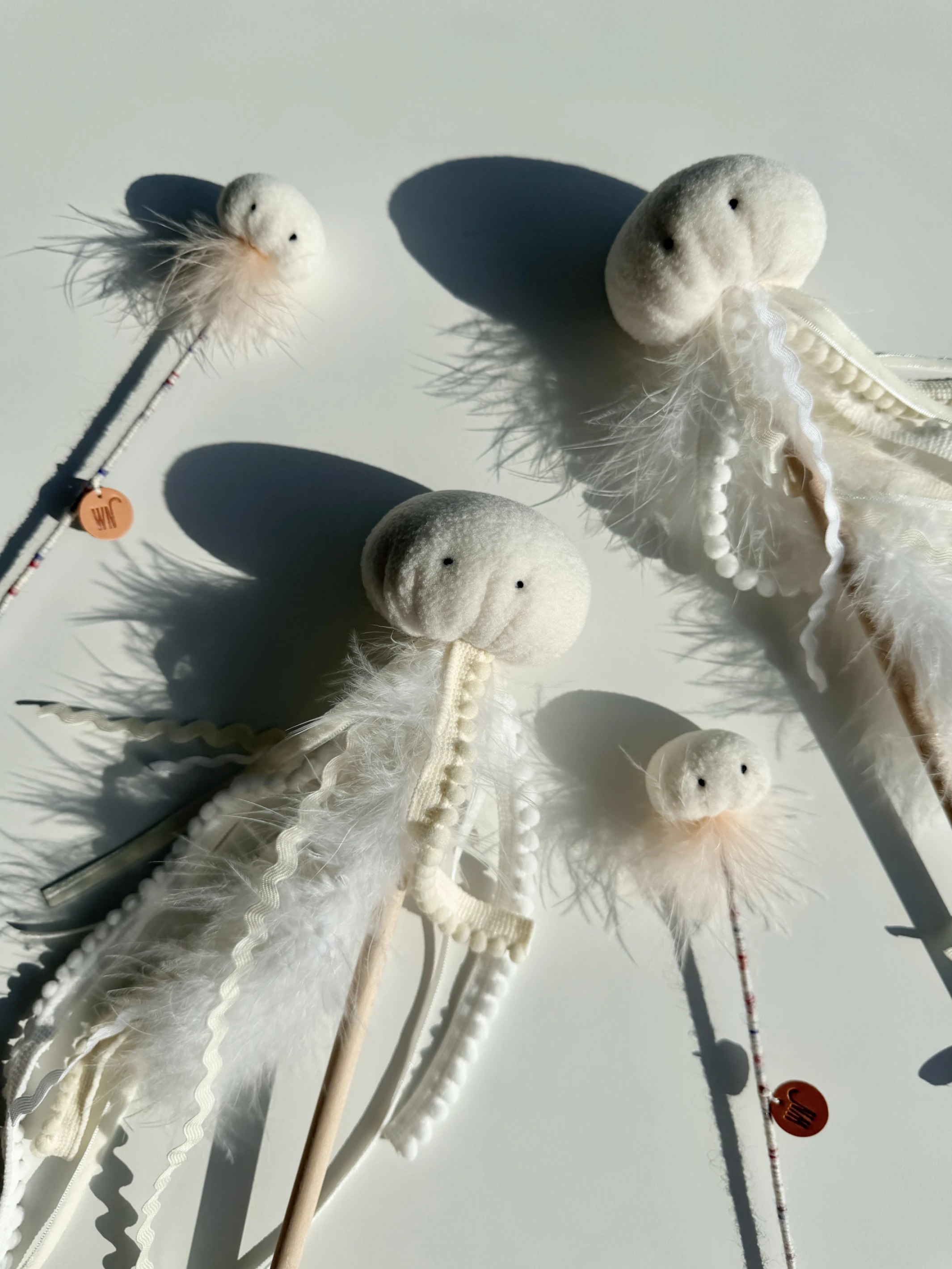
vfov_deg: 71.6
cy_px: 634
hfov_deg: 56.8
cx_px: 476
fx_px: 880
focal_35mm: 24
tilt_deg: -86.9
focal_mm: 6.76
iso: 80
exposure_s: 1/11905
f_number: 1.78
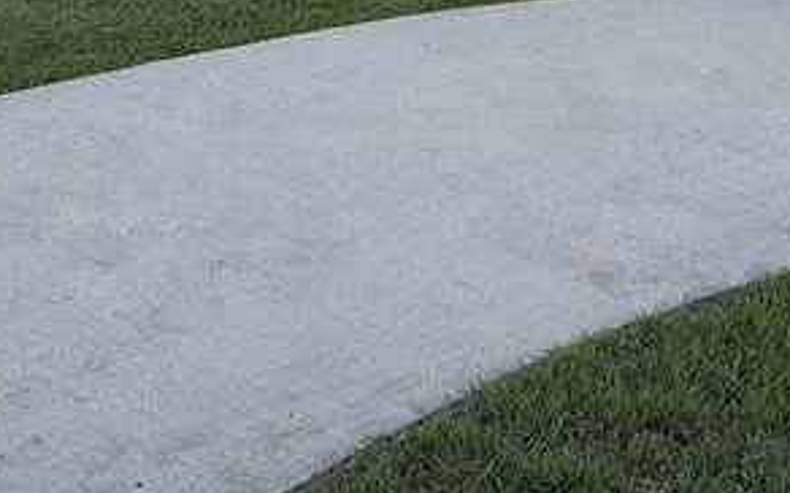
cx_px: 348
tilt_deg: -5.3
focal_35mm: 63
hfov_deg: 32.5
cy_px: -125
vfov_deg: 19.2
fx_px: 1355
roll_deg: -0.8
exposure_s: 1/601
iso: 64
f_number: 1.6
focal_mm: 5.96
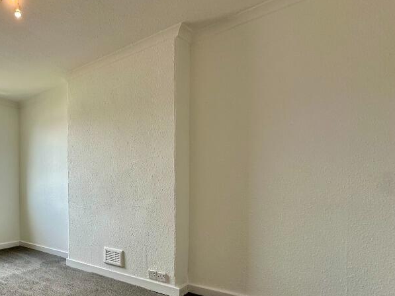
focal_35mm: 24
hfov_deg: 63.2
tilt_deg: -1.3
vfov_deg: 55.8
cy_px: 194
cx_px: 61
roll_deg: +0.3
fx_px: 274
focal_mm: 2.22
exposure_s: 1/100
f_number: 2.2
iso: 40
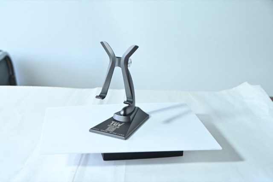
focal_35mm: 50
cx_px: 136
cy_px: 91
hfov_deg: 39.6
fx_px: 379
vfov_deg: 27.0
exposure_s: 1/80
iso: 640
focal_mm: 50
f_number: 6.3
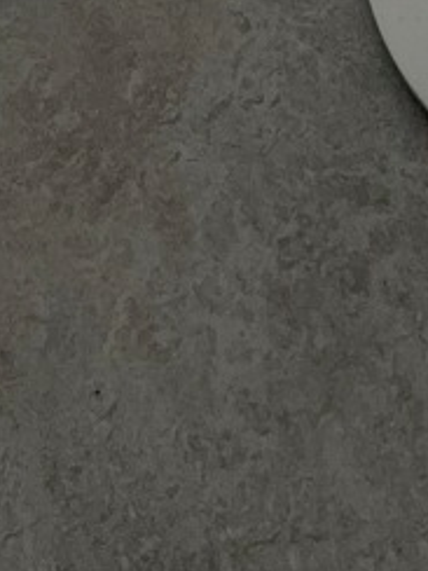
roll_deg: +2.0
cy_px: -508
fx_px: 1797
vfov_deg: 15.2
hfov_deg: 12.6
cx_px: 727
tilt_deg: -42.9
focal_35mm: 109
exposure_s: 1/121
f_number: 1.6
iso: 64
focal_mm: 5.1
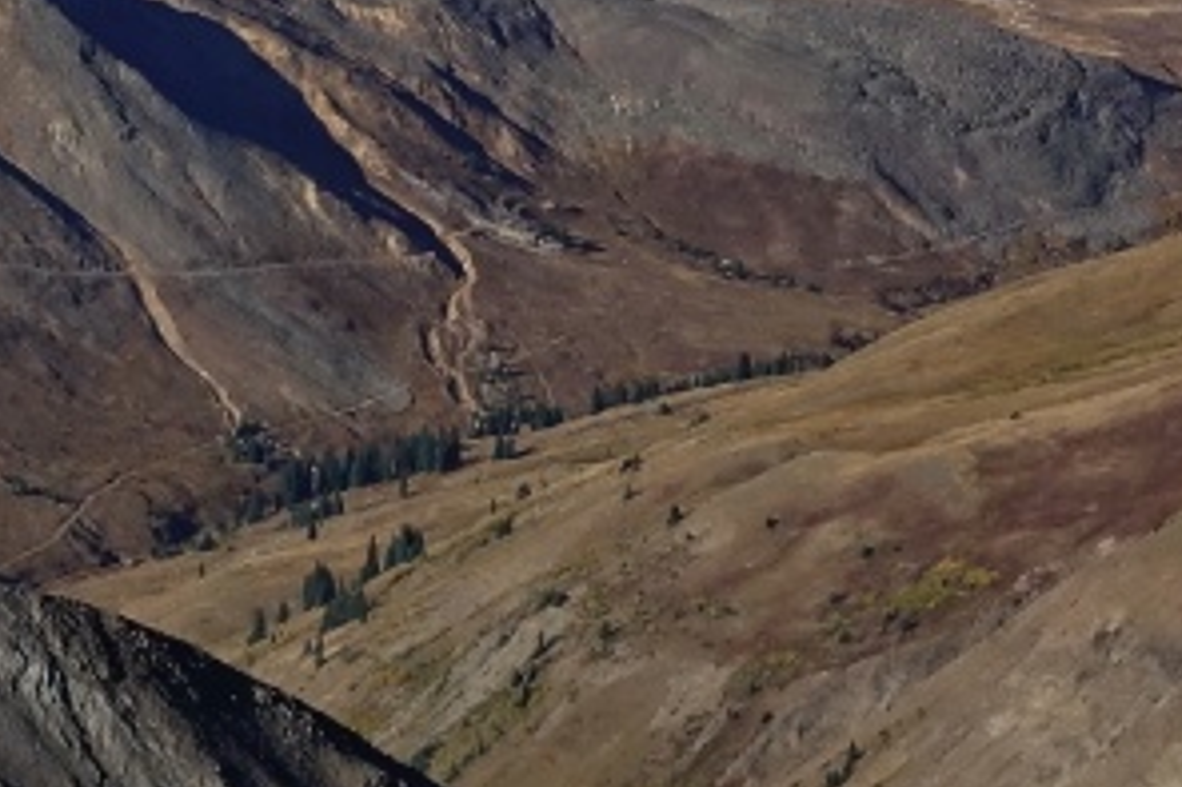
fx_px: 12436
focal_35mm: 379
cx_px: -148
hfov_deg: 5.4
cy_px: -1087
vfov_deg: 3.6
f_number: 5.6
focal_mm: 25.7
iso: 125
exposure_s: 1/640
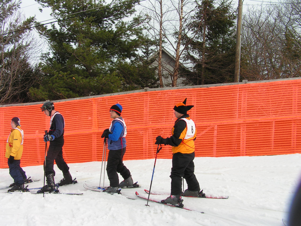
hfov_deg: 49.0
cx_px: 150
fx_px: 330
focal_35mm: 38
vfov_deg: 37.7
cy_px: 113
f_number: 5.6
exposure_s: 1/200
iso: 50
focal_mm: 6.3
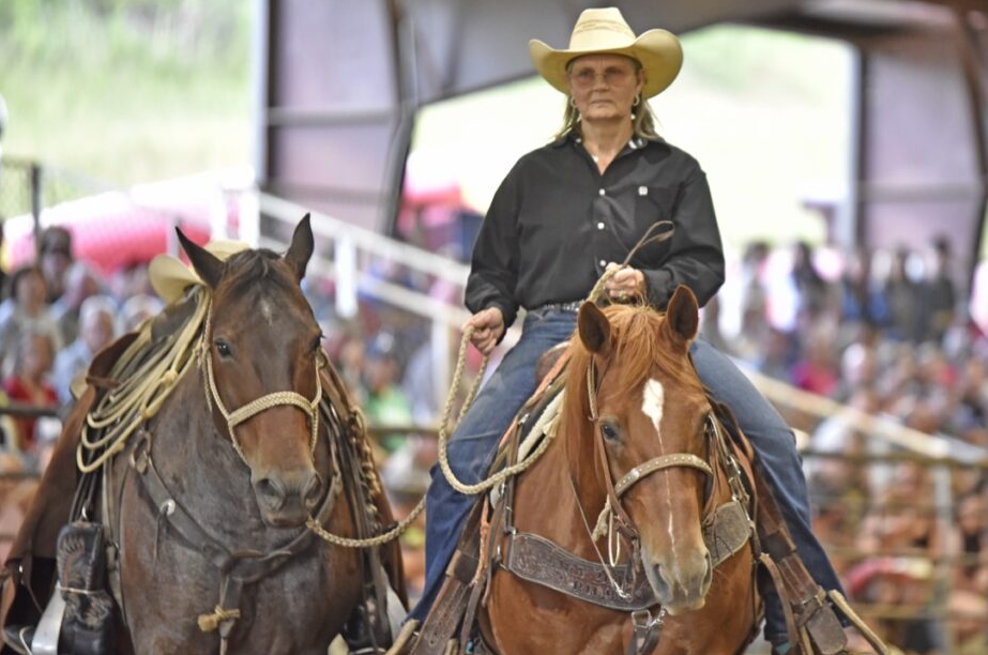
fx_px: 6082
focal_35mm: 222
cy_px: 344
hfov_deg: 9.3
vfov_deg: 6.2
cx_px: 530
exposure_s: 1/400
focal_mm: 200
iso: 4000
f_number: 2.8
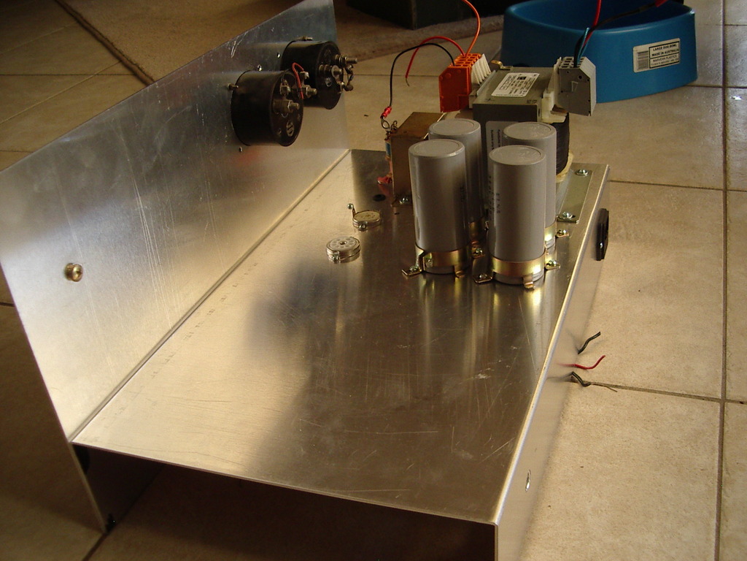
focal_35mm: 38
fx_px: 820
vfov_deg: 37.7
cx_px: 374
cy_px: 280
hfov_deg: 49.0
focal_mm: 5.8
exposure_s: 1/50
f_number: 2.6
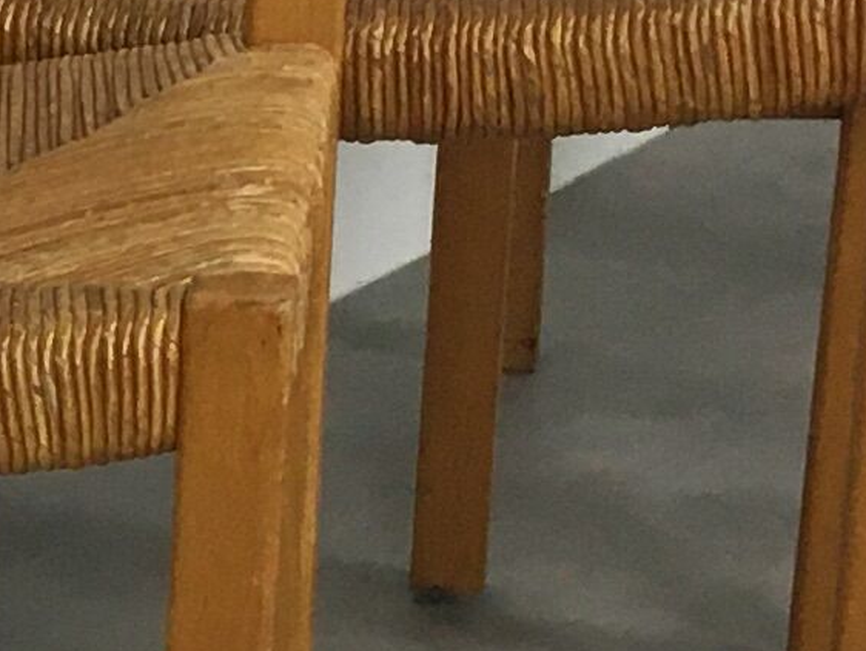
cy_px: 1027
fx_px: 5206
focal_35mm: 208
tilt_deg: -24.4
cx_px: -1197
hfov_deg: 8.7
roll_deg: +6.5
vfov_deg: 7.0
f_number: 2.2
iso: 40
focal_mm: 4.15
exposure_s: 1/33
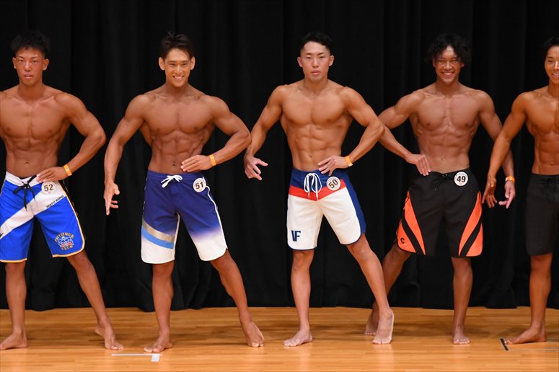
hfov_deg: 6.9
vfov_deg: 4.6
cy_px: 186
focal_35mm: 300
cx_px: 280
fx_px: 4656
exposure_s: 1/400
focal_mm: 200
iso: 4000
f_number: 5.6
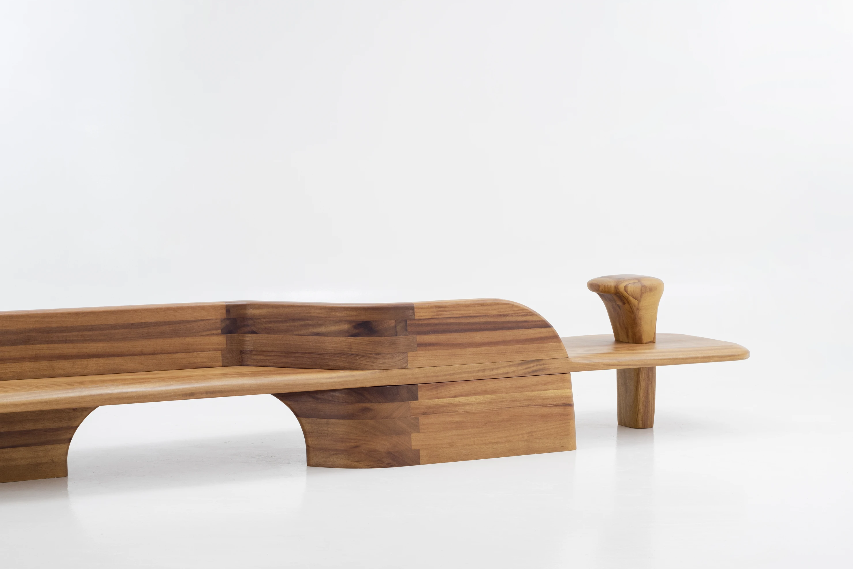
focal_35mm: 65
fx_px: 1541
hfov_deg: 30.8
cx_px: 300
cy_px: 320
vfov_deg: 20.9
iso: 250
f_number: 8
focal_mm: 50
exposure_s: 1/250
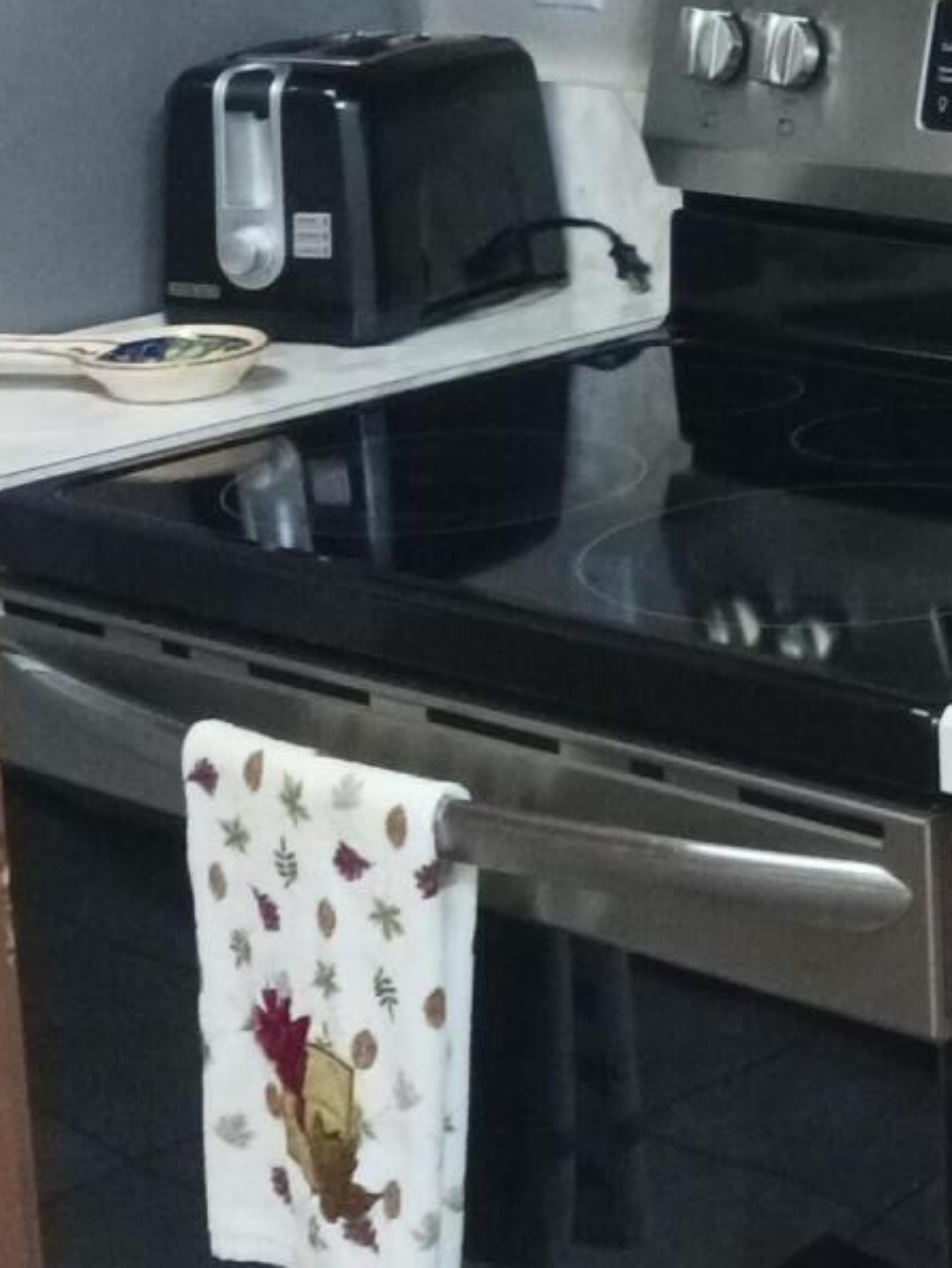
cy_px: 295
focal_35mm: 91
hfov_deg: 15.5
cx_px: 1234
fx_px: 3336
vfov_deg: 21.3
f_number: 1.8
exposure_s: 1/20
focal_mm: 4
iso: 640
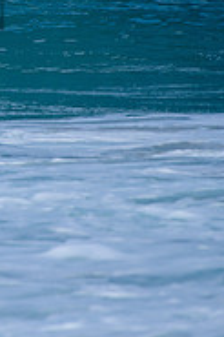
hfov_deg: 0.9
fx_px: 14652
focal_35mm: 1567
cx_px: -188
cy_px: -10
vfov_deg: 1.3
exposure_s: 1/2000
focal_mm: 500
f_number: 5.6
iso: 160
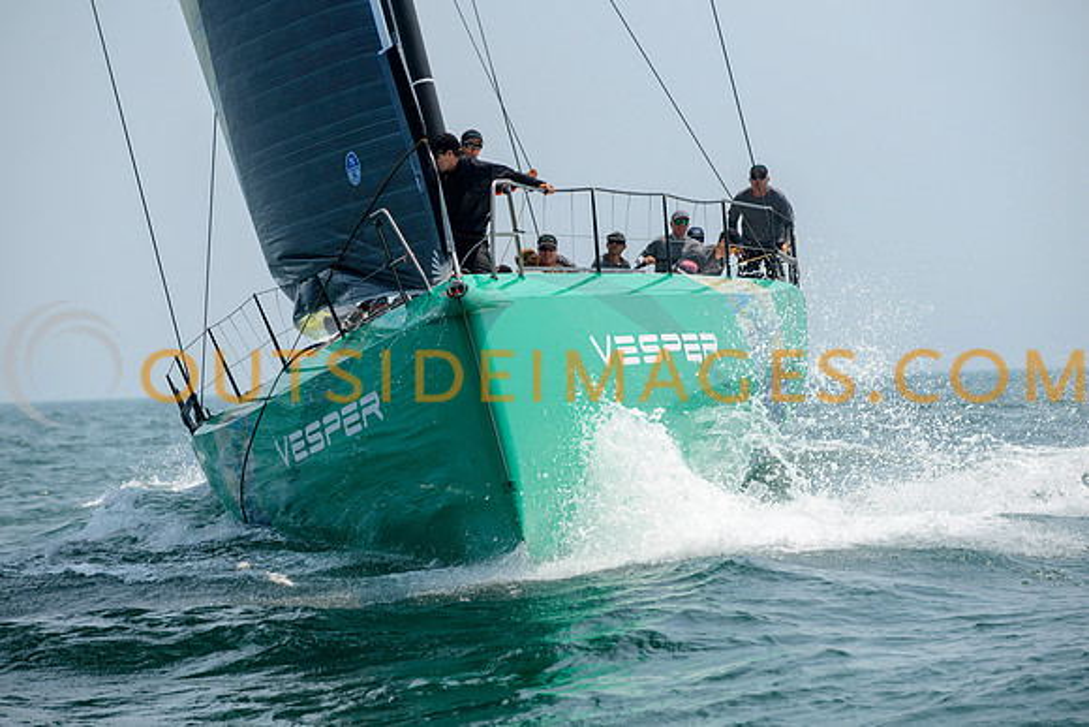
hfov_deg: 11.6
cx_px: 544
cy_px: 364
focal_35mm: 177
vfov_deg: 7.8
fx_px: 5363
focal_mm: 165
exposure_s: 1/3200
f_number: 5
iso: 250
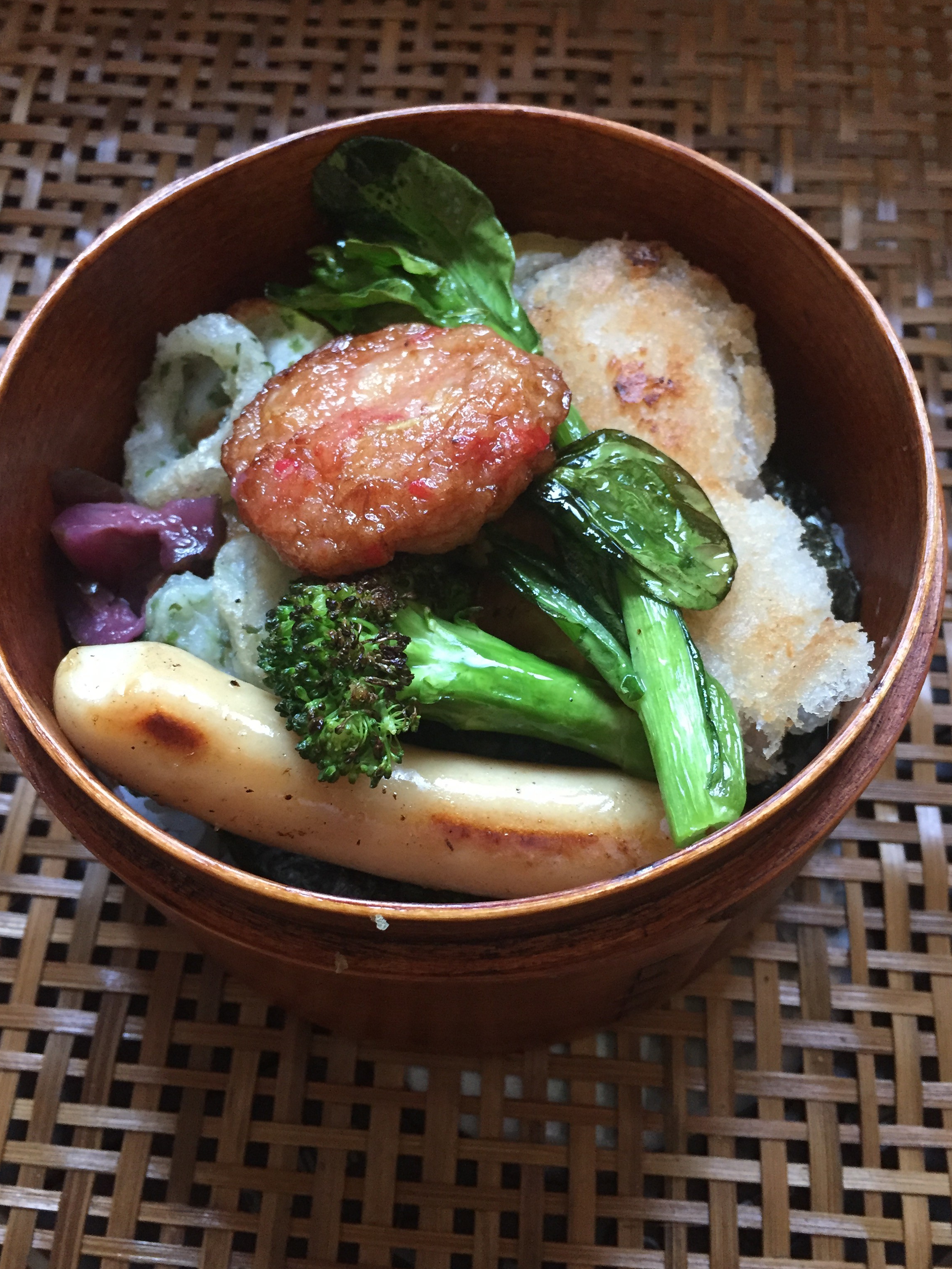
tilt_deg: -62.6
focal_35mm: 31
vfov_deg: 58.3
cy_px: 668
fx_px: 1137
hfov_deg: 45.4
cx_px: 479
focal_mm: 4.15
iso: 250
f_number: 2.2
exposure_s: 1/24
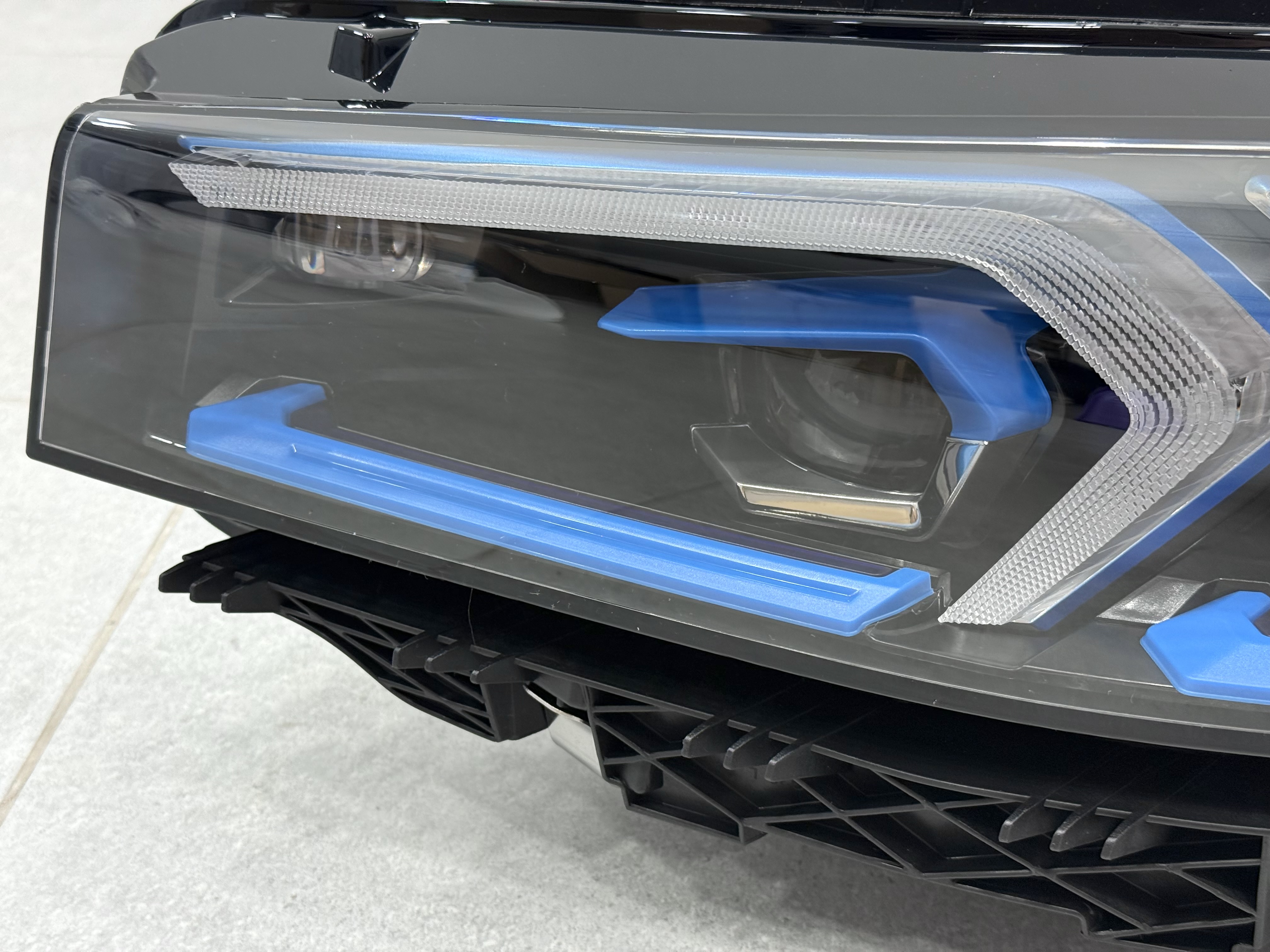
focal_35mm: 48
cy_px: 476
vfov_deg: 30.3
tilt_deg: -31.6
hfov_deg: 39.7
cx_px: 635
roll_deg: +1.2
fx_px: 1761
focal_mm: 6.76
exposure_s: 1/176
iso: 125
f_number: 1.78
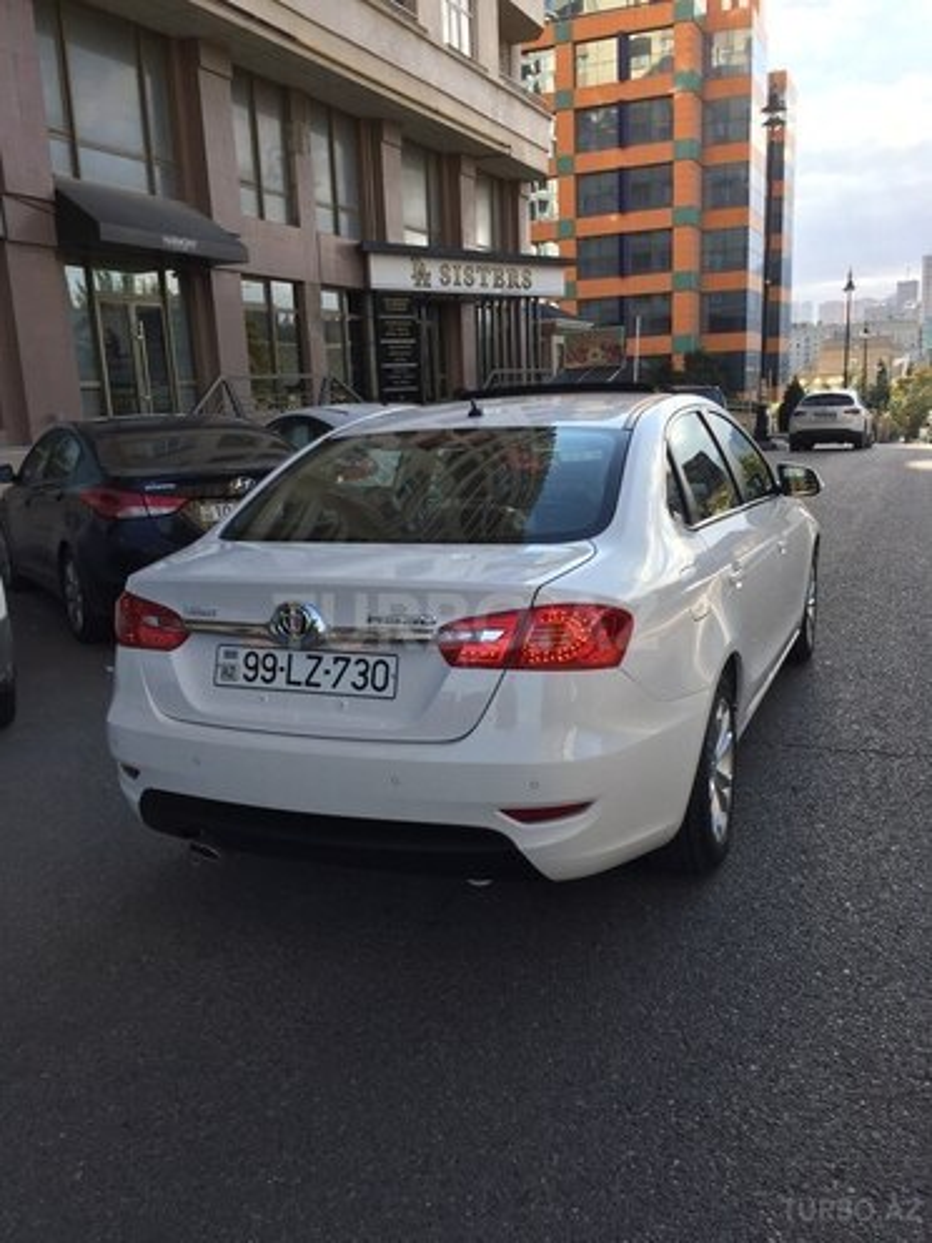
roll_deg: +2.8
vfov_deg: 61.7
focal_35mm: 29
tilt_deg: -13.9
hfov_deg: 48.2
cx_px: 466
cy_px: 622
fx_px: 1041
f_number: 2.2
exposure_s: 1/628
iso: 32
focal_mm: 4.15
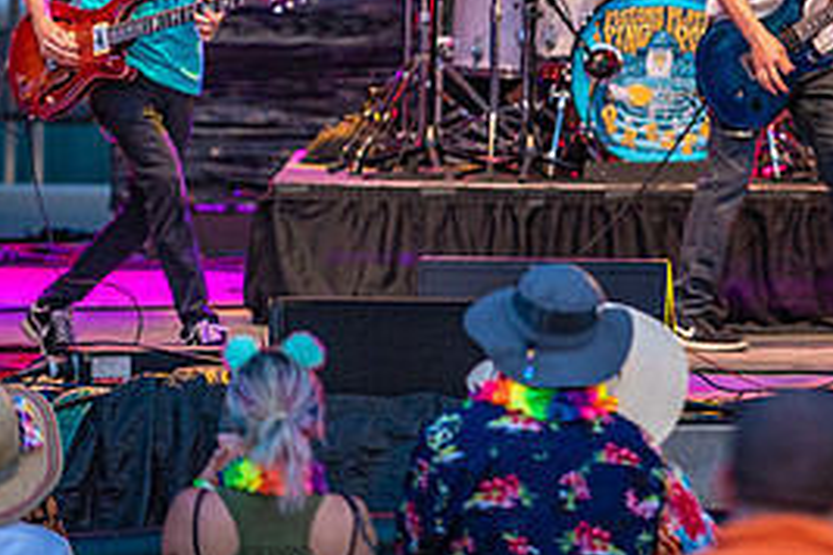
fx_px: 9556
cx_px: 824
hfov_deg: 5.0
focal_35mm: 413
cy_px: -23
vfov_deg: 3.3
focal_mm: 190
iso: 500
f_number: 2.8
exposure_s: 1/250
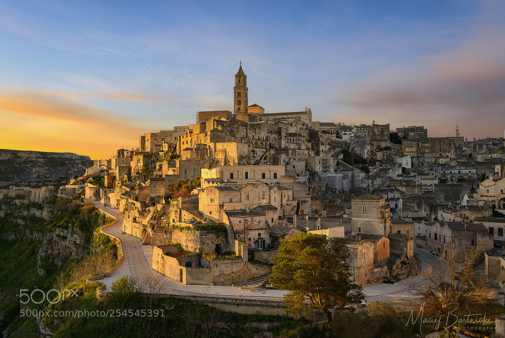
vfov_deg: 41.2
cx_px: 252
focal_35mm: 32
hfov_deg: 58.7
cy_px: 169
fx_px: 449
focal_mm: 32
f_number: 11
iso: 100
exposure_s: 30
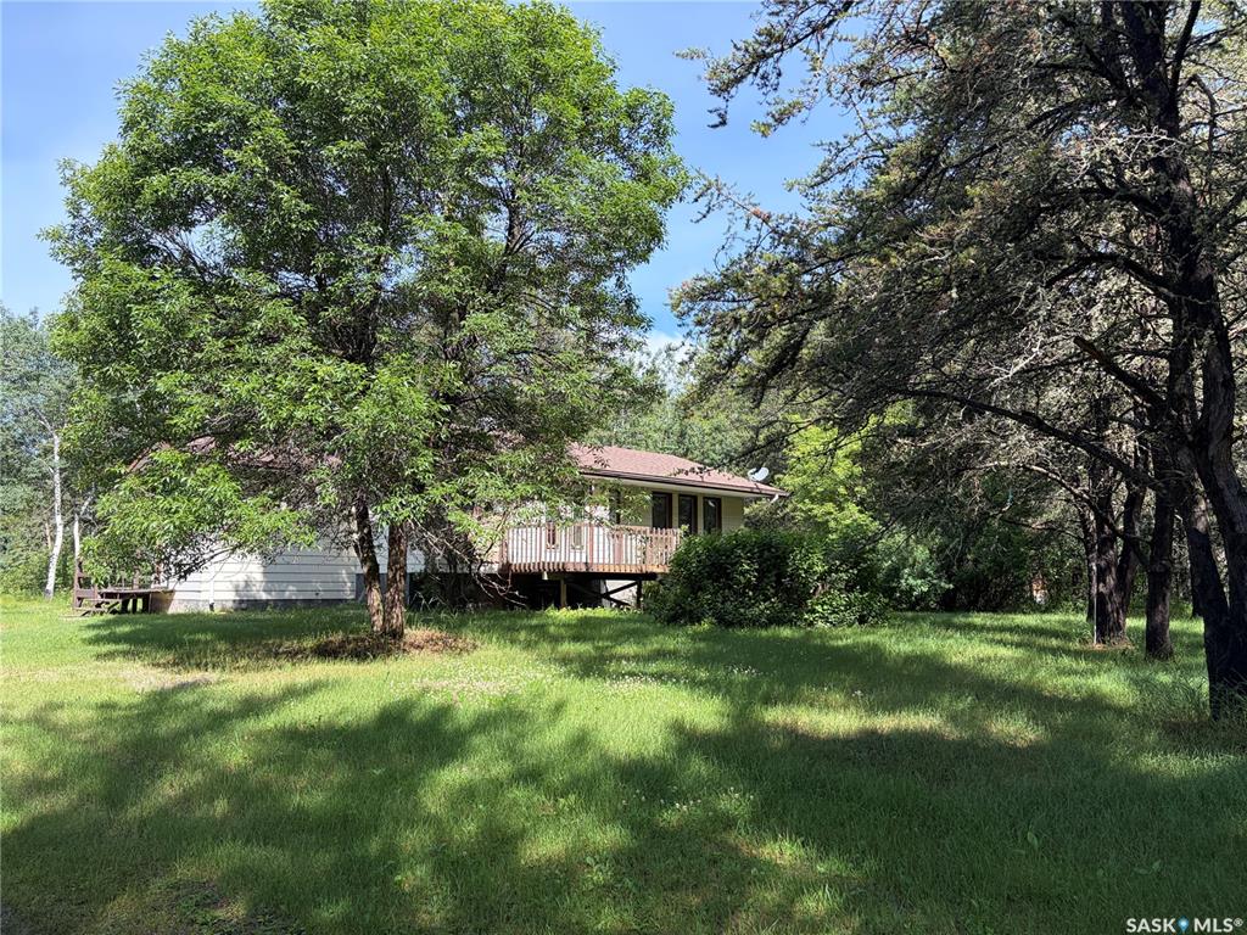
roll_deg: +0.3
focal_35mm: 26
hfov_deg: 67.3
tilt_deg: +8.7
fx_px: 937
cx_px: 624
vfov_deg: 53.1
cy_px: 468
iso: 64
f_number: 1.6
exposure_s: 1/1064
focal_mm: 5.96
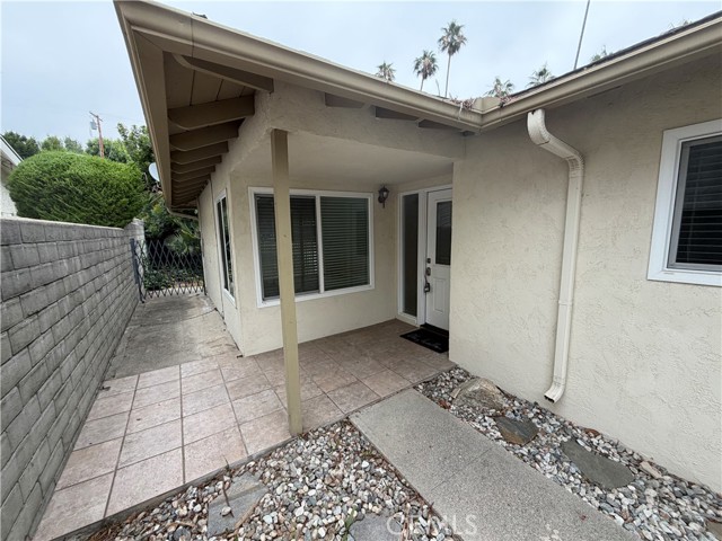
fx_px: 292
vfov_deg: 85.7
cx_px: 361
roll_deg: +1.9
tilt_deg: -8.1
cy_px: 270
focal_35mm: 14
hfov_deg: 102.1
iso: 50
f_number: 2.2
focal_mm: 2.22
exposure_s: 1/133
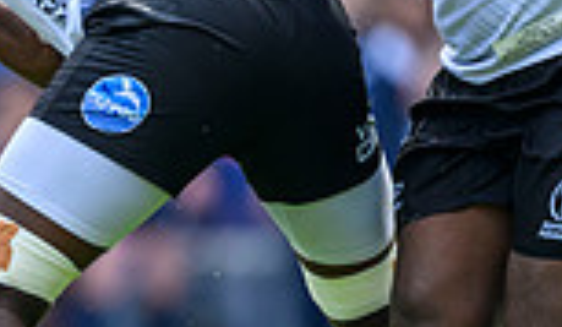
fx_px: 28068
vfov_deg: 0.7
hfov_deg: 1.1
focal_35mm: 1868
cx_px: -243
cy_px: 408
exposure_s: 1/2500
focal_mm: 400
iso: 640
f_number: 2.8
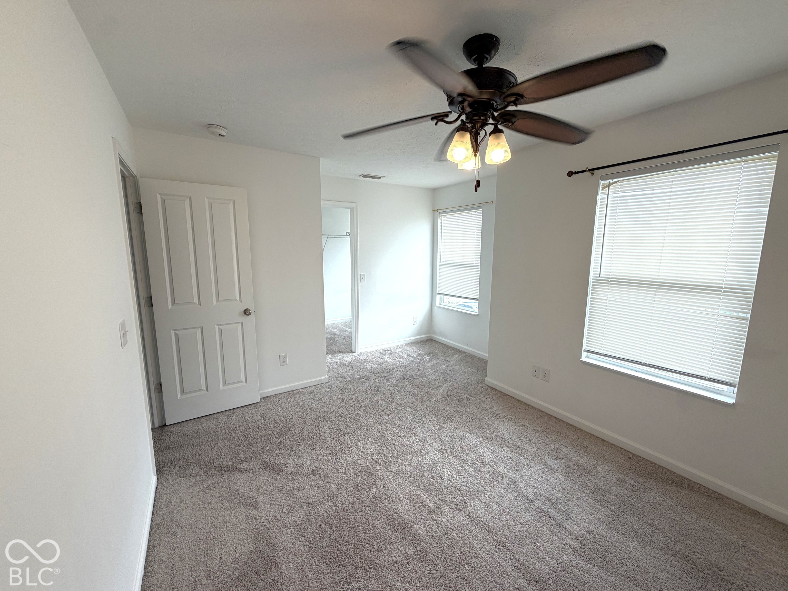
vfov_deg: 85.7
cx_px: 394
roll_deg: +0.3
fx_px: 319
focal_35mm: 14
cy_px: 296
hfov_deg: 102.1
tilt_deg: -8.6
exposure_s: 1/120
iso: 50
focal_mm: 2.22
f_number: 2.2
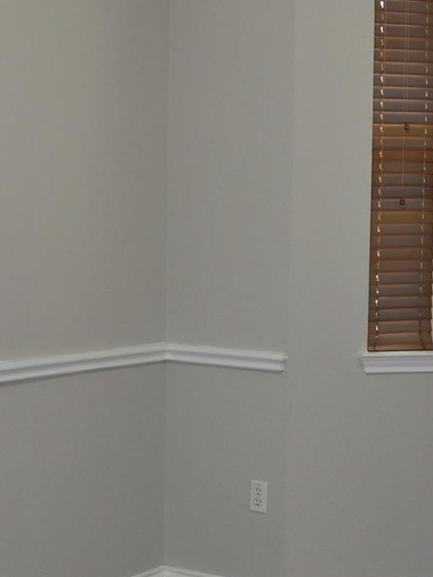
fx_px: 1251
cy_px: 294
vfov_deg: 26.0
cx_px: 236
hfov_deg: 19.6
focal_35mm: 75
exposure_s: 1/125
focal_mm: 18
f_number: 3.5
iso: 800
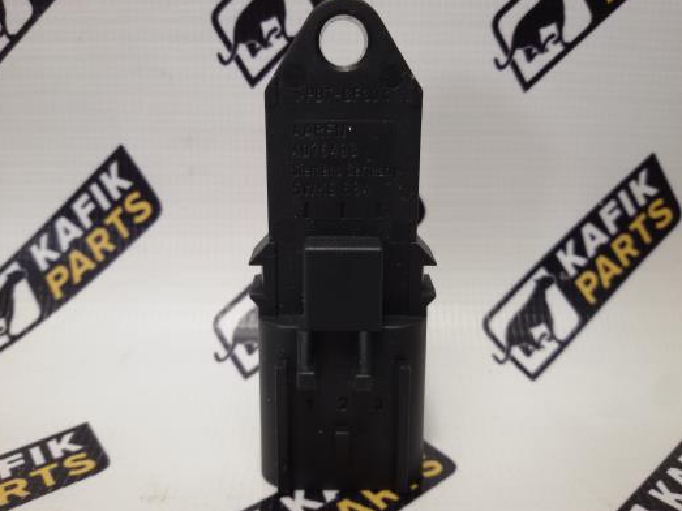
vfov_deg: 44.1
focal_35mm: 32
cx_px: 334
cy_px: 252
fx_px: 630
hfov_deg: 56.8
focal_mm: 2.93
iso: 40
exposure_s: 1/33
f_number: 2.4
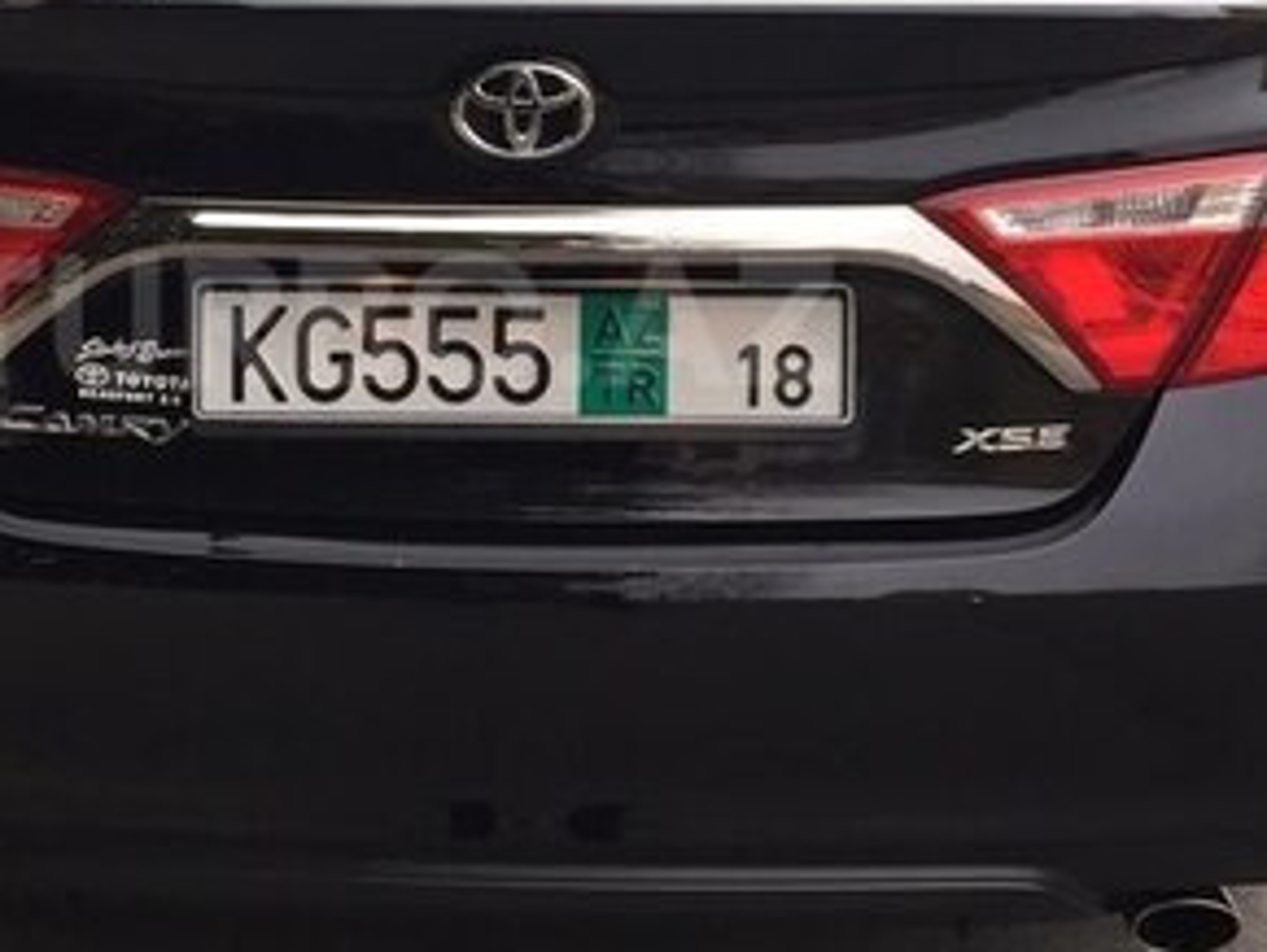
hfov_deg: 29.1
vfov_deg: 22.2
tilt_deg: -13.6
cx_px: 389
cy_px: 321
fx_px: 2418
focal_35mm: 66
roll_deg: +2.2
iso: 50
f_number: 2.2
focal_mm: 4.15
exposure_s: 1/100
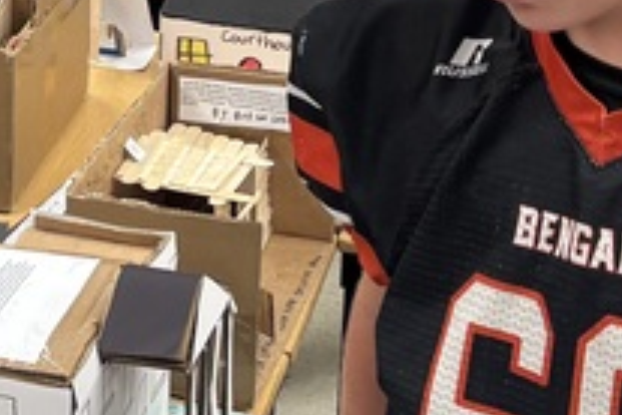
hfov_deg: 14.6
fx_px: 2315
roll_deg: +1.9
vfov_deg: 10.1
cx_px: -195
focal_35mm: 134
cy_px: -39
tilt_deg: -16.7
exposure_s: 1/60
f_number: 1.6
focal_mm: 5.96
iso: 80
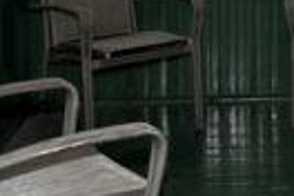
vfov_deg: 10.3
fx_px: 1037
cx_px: 283
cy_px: -128
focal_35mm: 127
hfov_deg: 15.9
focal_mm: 14
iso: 100
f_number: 5.6
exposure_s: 1/125
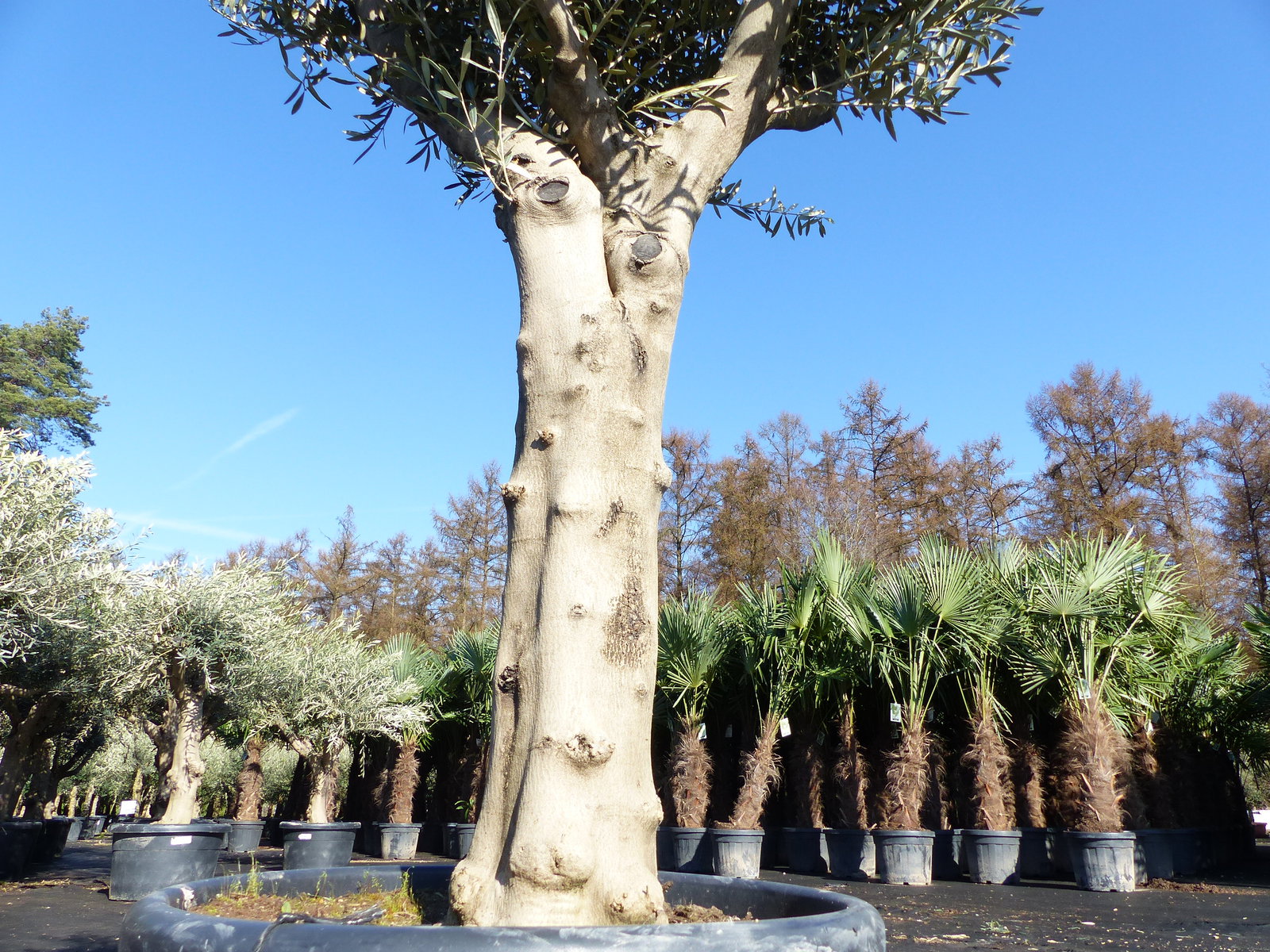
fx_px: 917
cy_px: 476
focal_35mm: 25
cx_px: 635
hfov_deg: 69.4
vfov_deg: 54.9
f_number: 4
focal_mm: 4.5
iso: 100
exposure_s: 1/400
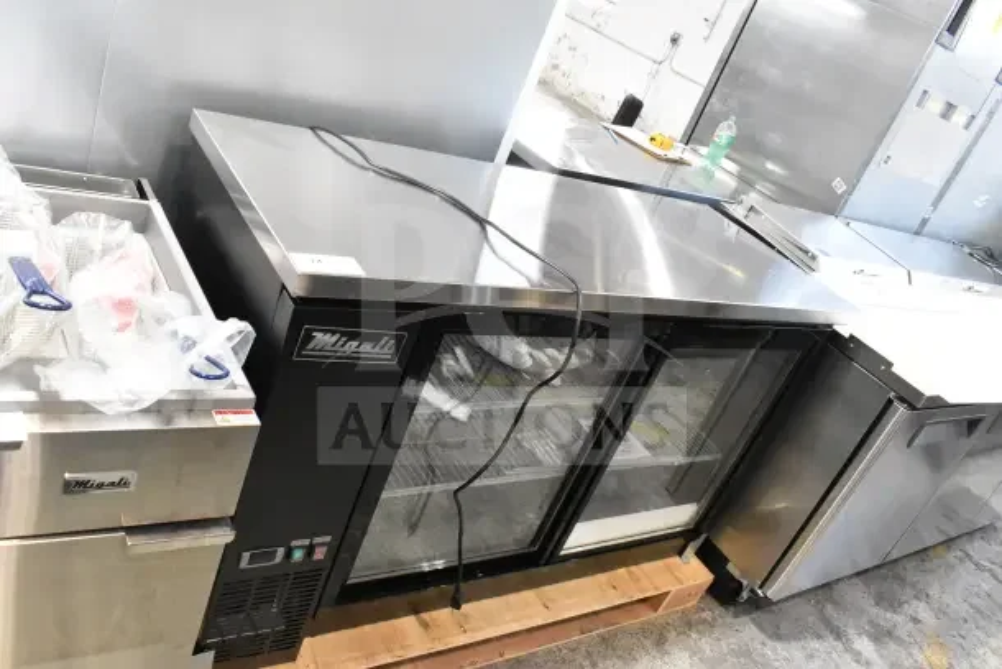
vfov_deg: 48.0
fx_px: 752
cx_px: 501
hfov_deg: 67.4
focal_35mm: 27
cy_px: 334
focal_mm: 18
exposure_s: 1/160
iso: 6400
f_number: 6.3
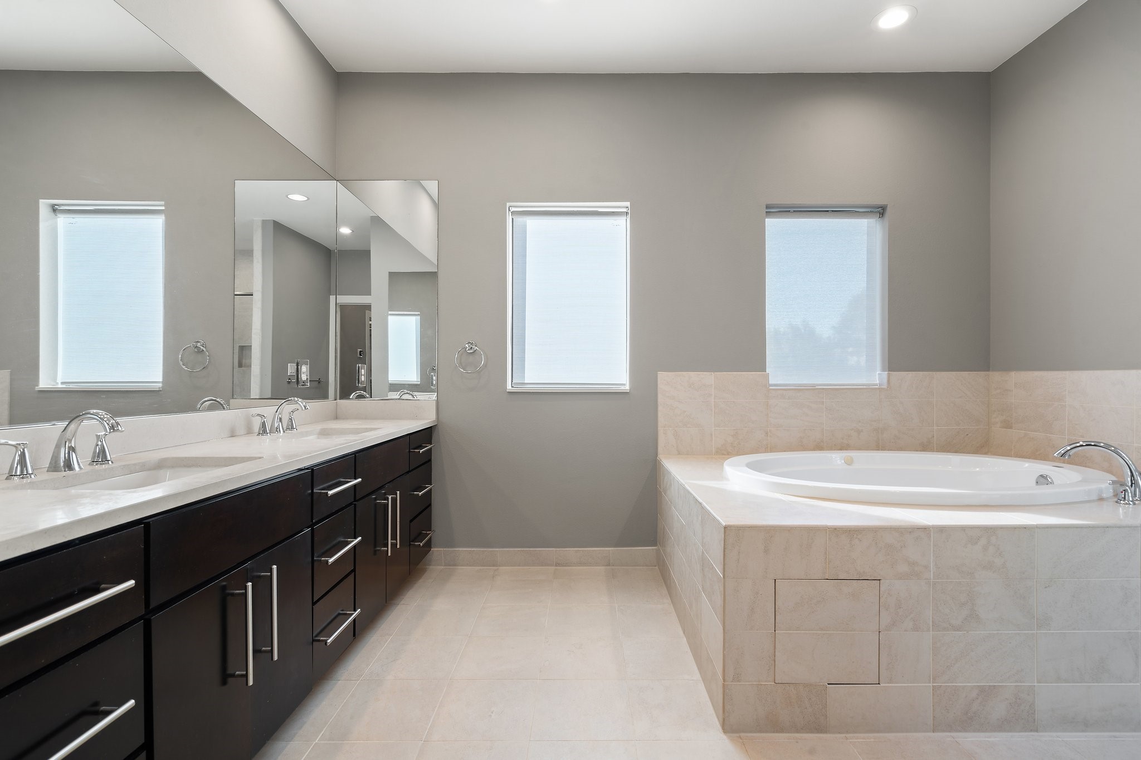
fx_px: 507
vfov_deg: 73.7
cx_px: 570
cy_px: 380
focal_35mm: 16
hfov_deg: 96.7
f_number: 10
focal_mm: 16
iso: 125
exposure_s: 1.3
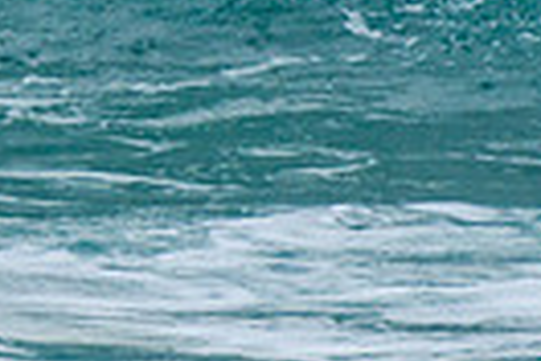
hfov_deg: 0.9
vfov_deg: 0.6
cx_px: -157
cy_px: -456
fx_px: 36304
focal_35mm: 2416
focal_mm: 400
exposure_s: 1/2000
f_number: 5.6
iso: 280
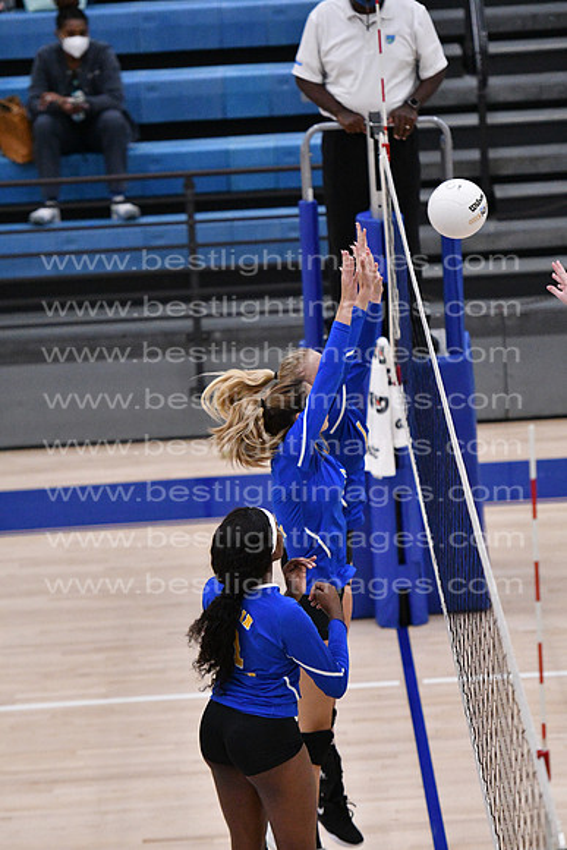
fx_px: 5135
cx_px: 284
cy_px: 425
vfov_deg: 9.5
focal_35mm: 218
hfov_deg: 6.3
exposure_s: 1/1250
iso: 6400
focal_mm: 145
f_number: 3.2
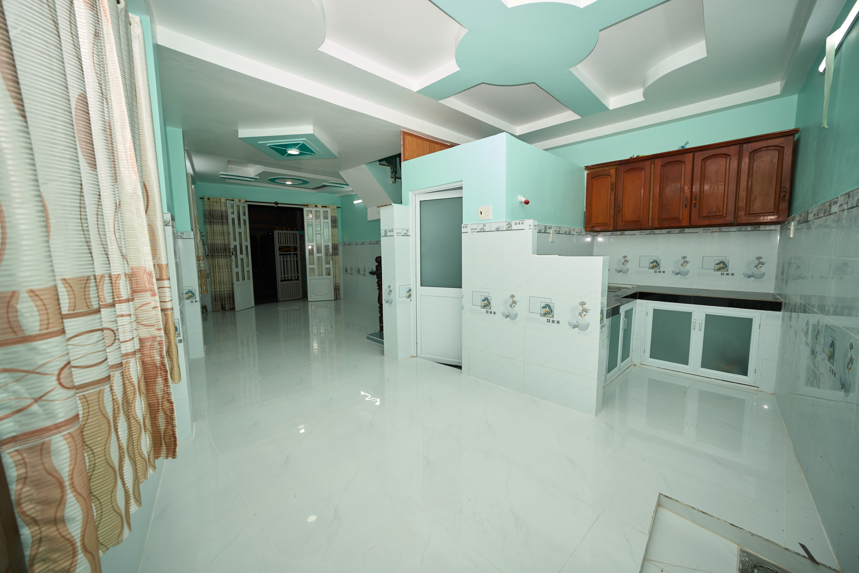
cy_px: 286
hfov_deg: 106.3
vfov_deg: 83.3
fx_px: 322
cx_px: 430
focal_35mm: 14
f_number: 2.8
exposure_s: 1/125
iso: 100
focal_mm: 9
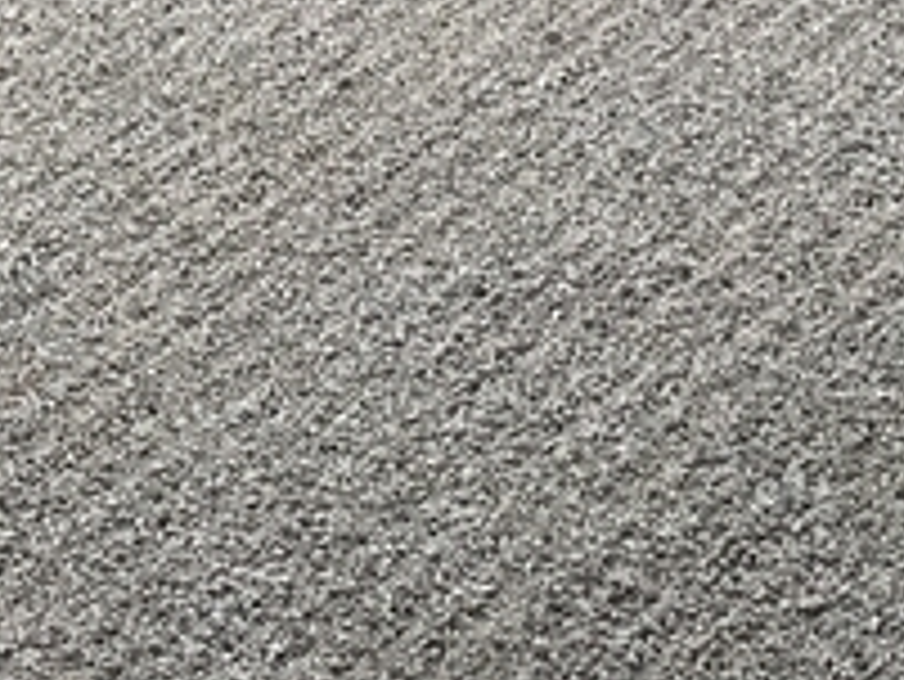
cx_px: -40
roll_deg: +1.4
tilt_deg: -5.7
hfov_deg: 11.3
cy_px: -1261
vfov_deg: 7.6
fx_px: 4521
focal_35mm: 173
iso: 25
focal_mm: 4.15
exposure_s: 1/348
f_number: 2.2
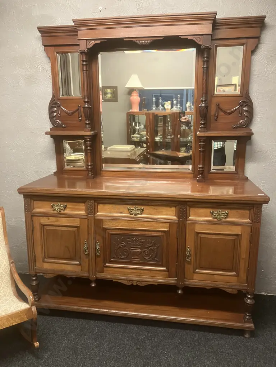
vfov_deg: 63.4
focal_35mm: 28
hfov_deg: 49.7
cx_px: 138
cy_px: 184
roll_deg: +0.7
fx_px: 298
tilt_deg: -11.5
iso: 500
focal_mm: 3.99
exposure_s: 1/30
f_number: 1.8
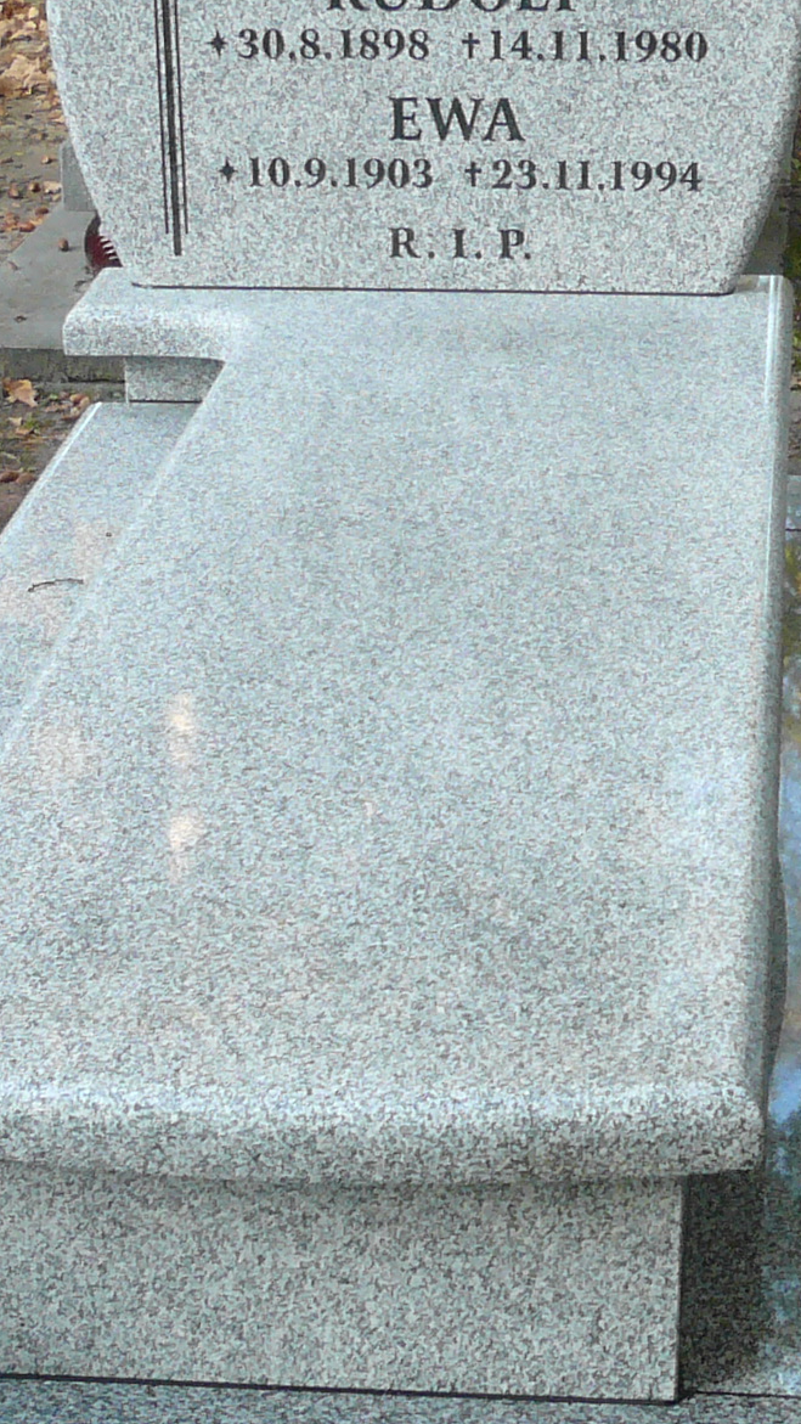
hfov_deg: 15.1
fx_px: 3020
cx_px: 506
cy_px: 792
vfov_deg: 26.5
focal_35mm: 80
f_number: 2.8
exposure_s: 1/60
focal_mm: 4.6
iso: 100
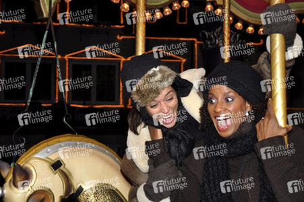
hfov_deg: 29.9
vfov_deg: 20.1
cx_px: 152
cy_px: 101
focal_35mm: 68
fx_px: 570
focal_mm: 45
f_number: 4.8
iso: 400
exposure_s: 1/125
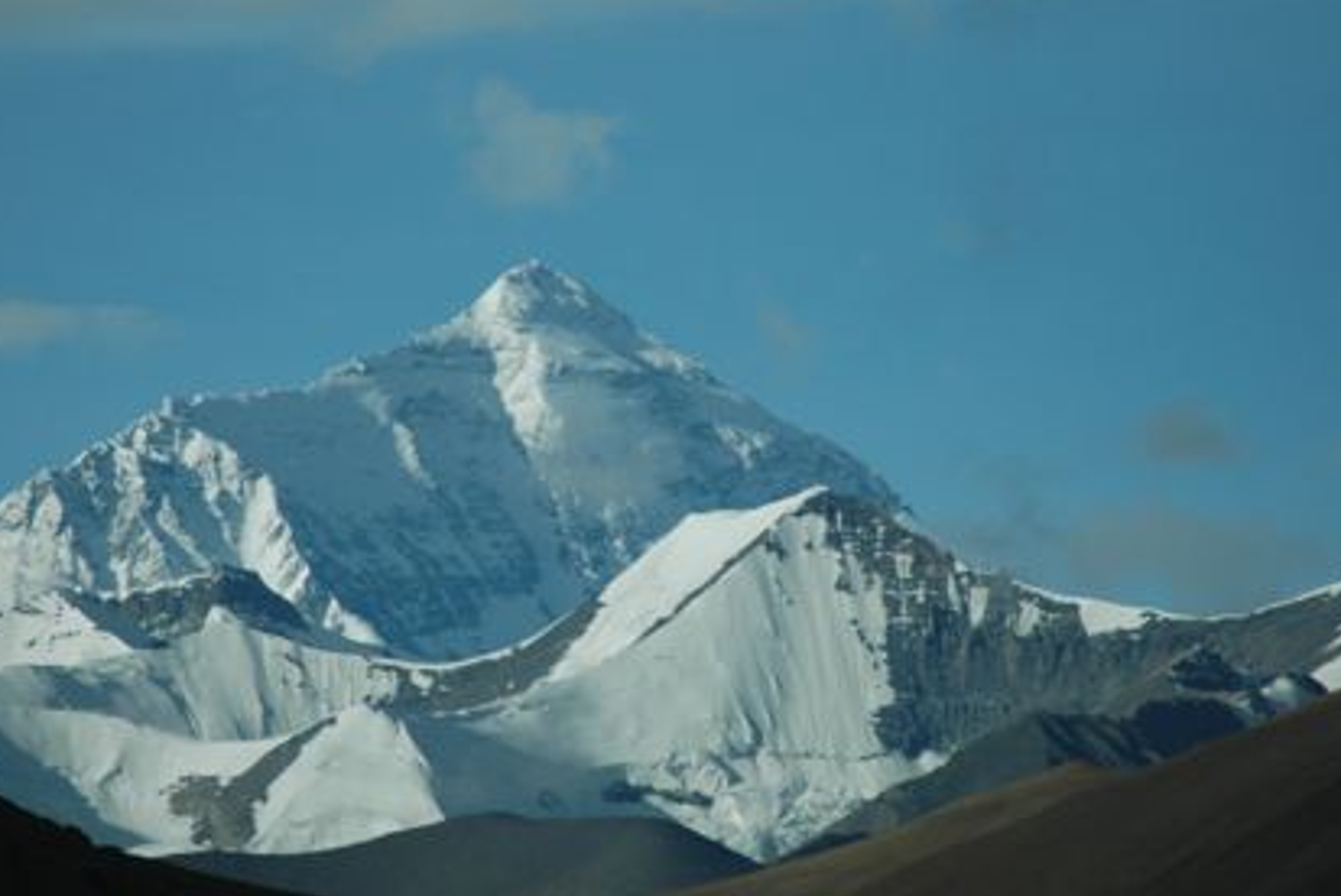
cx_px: 656
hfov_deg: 4.2
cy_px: 448
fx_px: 18265
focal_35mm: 490
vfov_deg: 2.8
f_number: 5.6
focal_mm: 300
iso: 400
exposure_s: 1/800
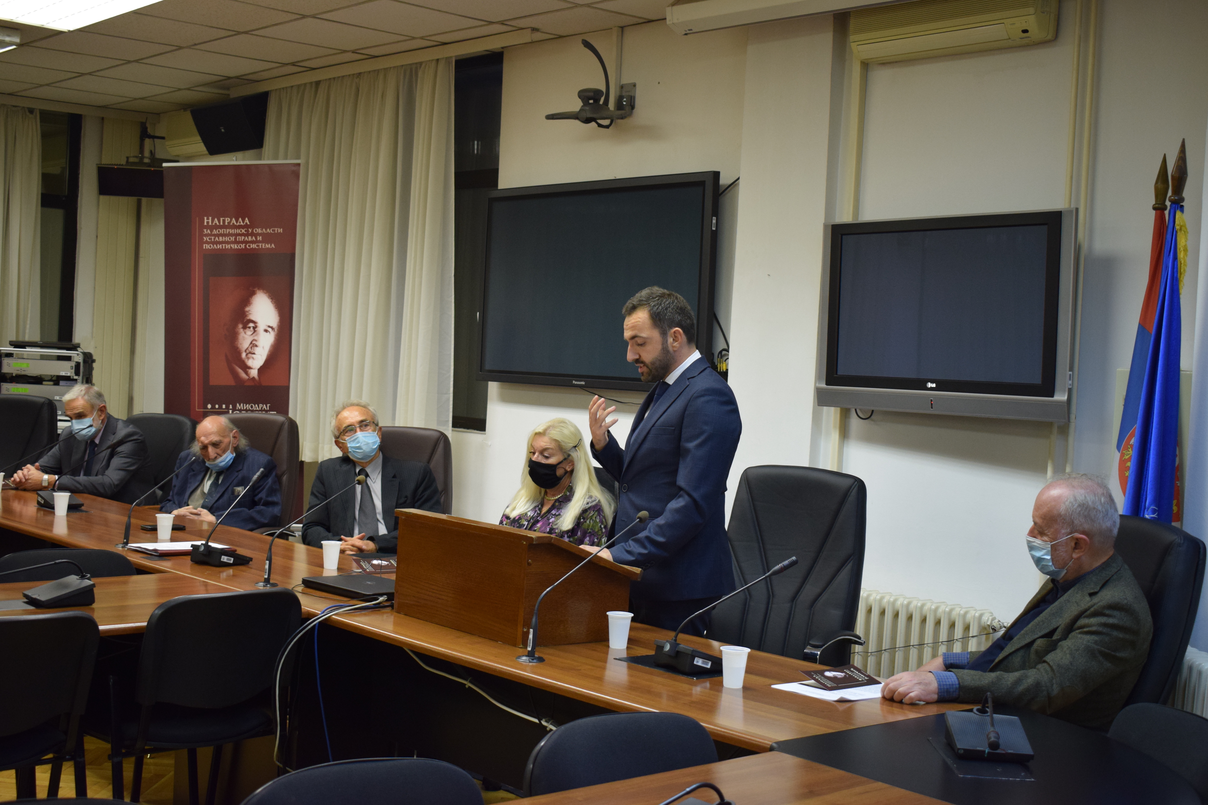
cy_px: 402
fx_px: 1510
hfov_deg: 43.6
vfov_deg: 29.9
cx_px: 604
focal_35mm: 45
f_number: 4.2
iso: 1000
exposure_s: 1/60
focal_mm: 30
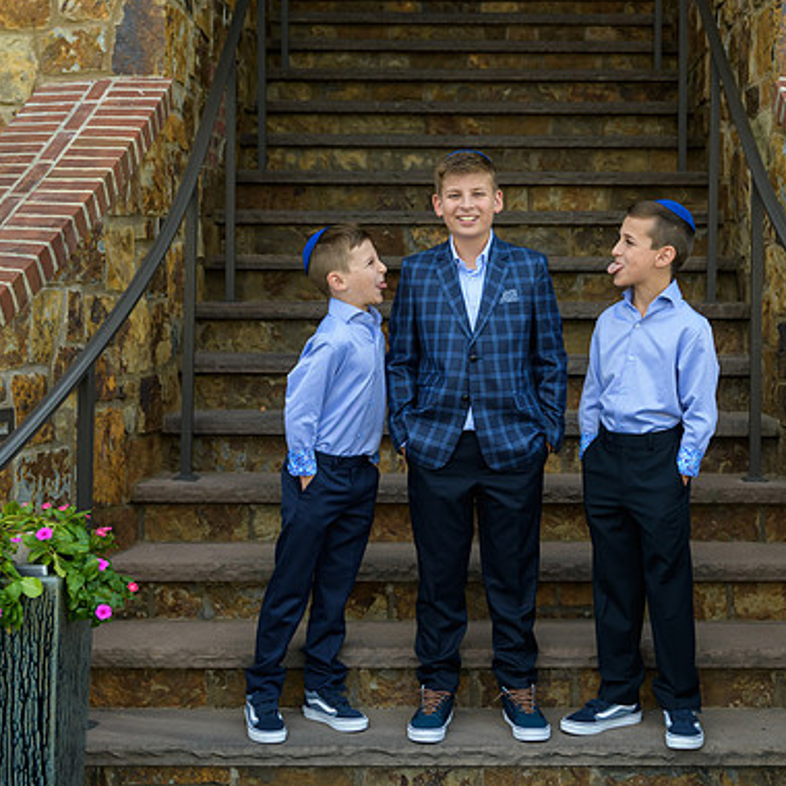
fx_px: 1541
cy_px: 303
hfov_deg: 28.5
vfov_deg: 28.5
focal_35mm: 60
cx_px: 480
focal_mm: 38
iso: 200
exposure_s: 1/800
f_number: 3.2
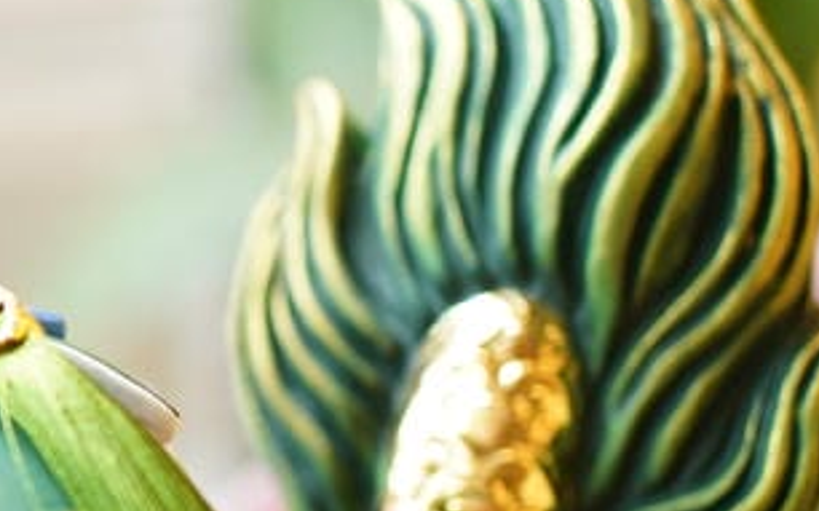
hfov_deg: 13.6
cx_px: -586
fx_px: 3124
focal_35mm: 140
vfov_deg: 9.3
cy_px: 474
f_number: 2.2
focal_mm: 35
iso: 400
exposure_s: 1/80
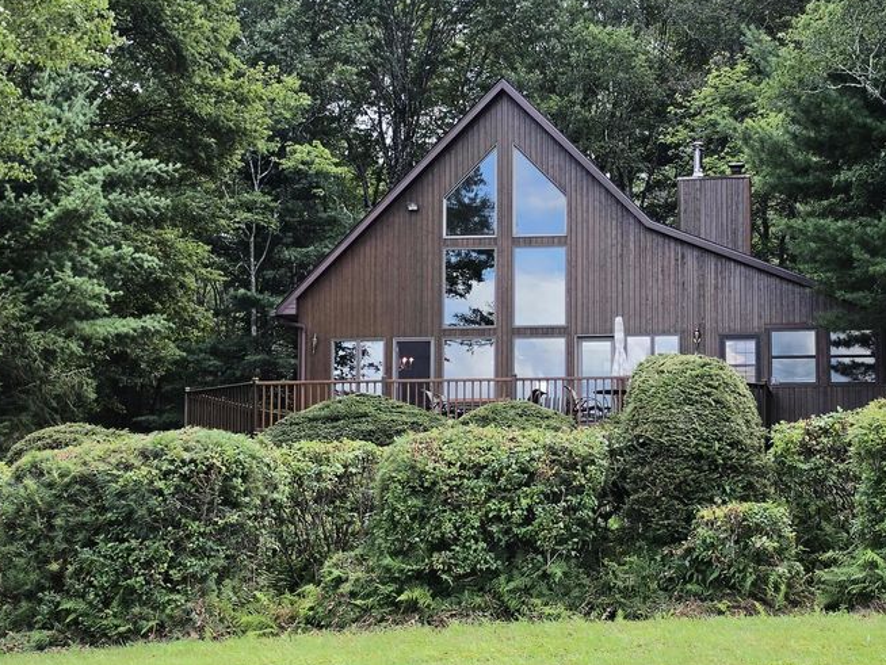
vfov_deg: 20.5
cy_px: 333
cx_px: 631
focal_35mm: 72
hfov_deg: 26.8
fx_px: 1844
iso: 32
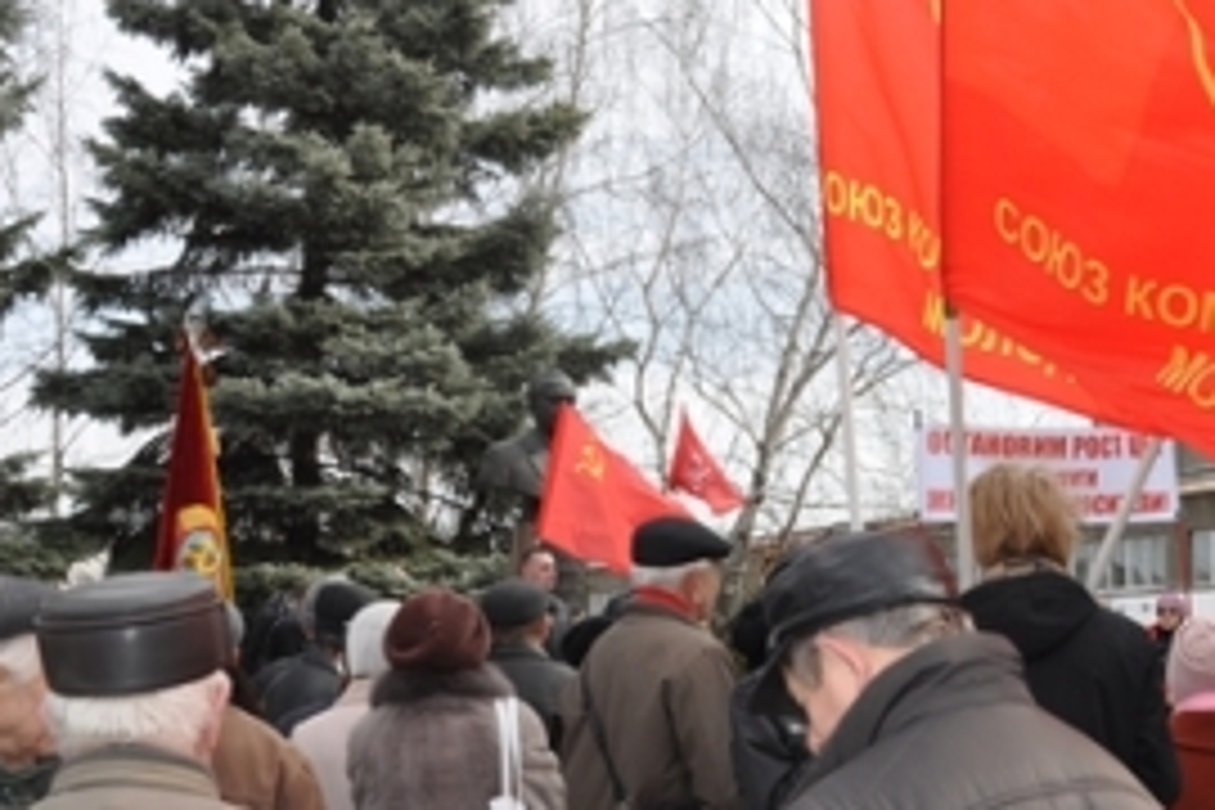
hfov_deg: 29.6
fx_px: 2261
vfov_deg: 20.3
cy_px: 412
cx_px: 922
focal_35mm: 67
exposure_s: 1/200
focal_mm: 24
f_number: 10
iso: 200
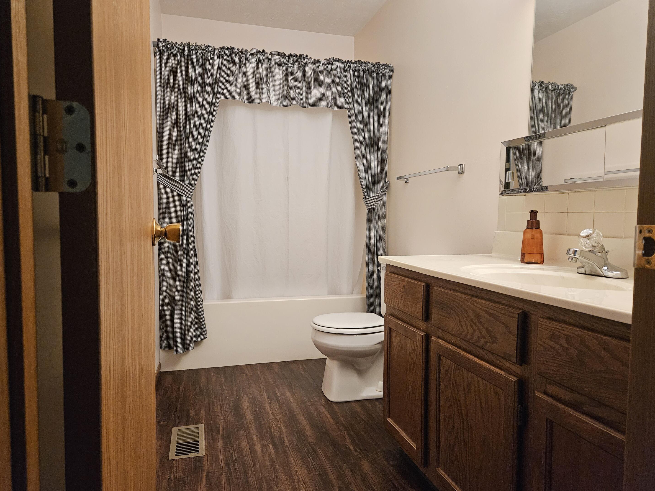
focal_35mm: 24
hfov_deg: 71.6
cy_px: 244
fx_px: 454
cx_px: 321
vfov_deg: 56.8
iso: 1000
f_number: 1.8
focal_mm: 5.4
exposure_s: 1/120
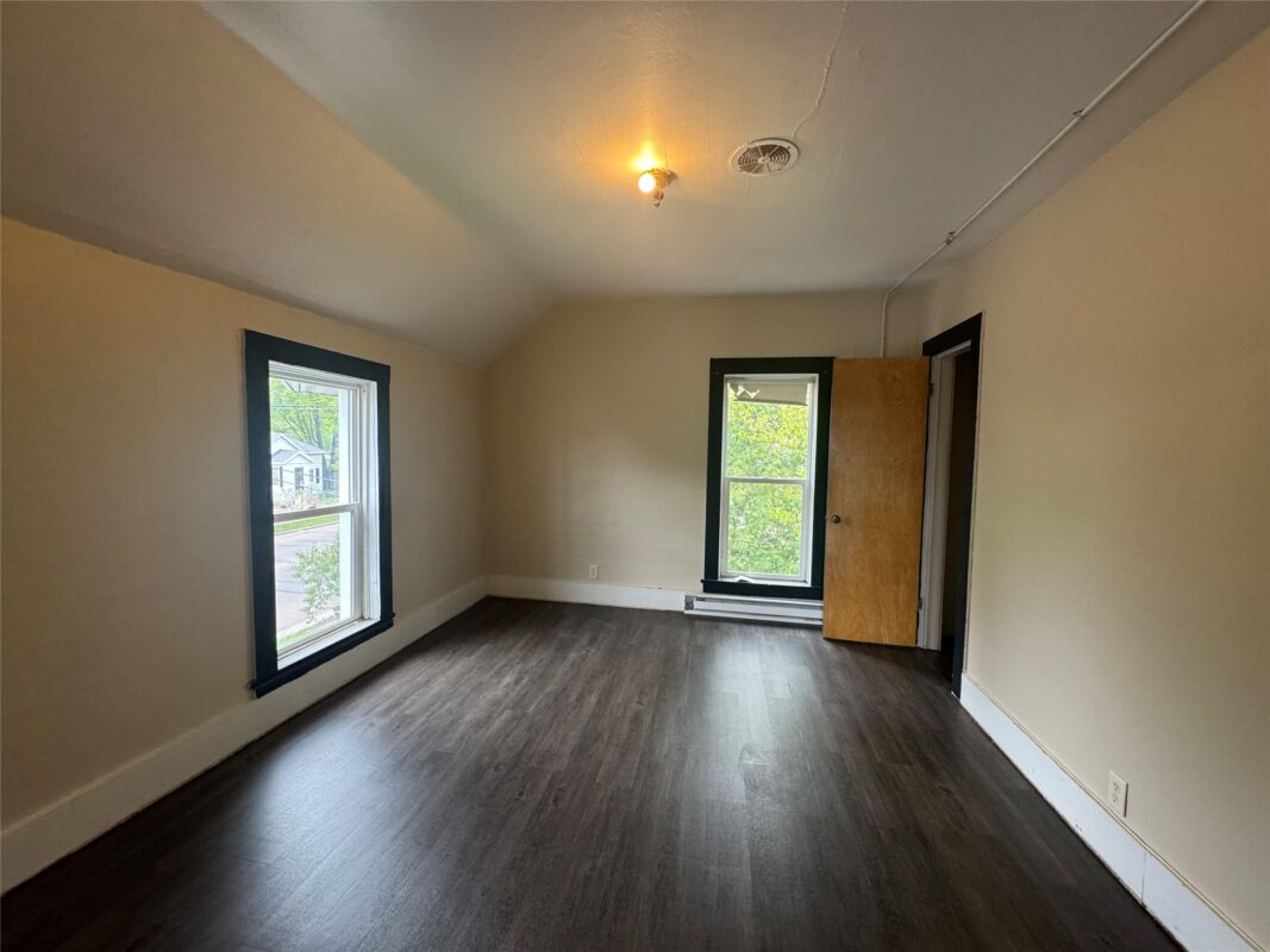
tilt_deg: -3.6
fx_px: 514
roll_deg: -1.3
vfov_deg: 85.7
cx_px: 635
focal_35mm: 14
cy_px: 476
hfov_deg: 102.1
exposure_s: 1/120
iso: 250
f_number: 2.2
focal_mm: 2.22
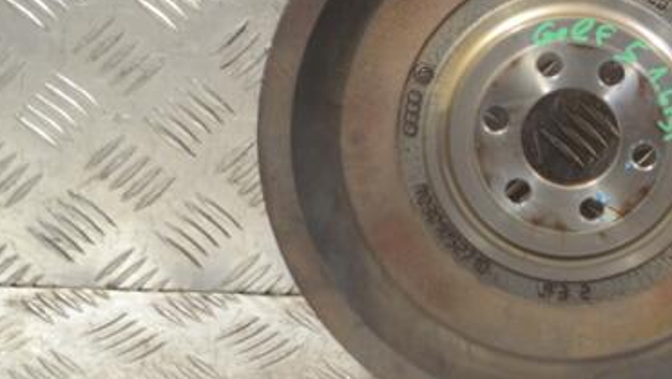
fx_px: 2175
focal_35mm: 122
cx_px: 531
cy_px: 149
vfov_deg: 9.9
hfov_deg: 17.4
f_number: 5.6
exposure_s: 1/30
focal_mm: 48
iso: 400
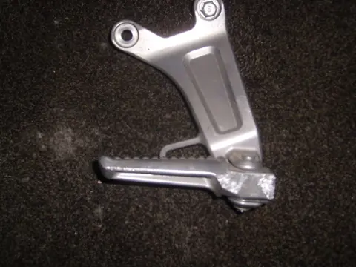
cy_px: 134
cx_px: 178
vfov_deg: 40.7
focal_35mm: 35
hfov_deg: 52.6
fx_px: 360
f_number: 7.1
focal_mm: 5.8
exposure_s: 1/30
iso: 50
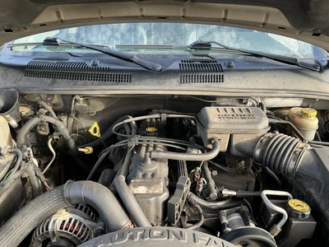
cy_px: 124
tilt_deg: -27.9
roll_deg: -1.2
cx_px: 164
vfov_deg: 49.7
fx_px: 266
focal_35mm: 28
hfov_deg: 63.4
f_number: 1.8
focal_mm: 3
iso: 25
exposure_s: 1/122
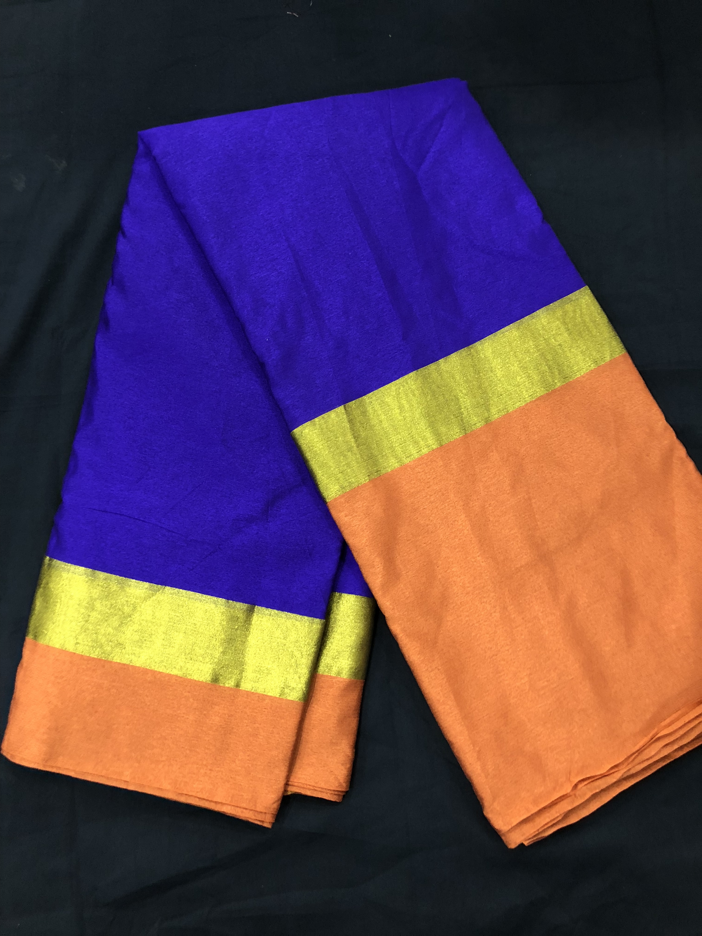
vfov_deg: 63.4
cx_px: 351
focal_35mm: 28
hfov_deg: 49.7
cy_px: 468
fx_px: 757
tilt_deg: -78.7
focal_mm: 4
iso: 100
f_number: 1.8
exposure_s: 1/14
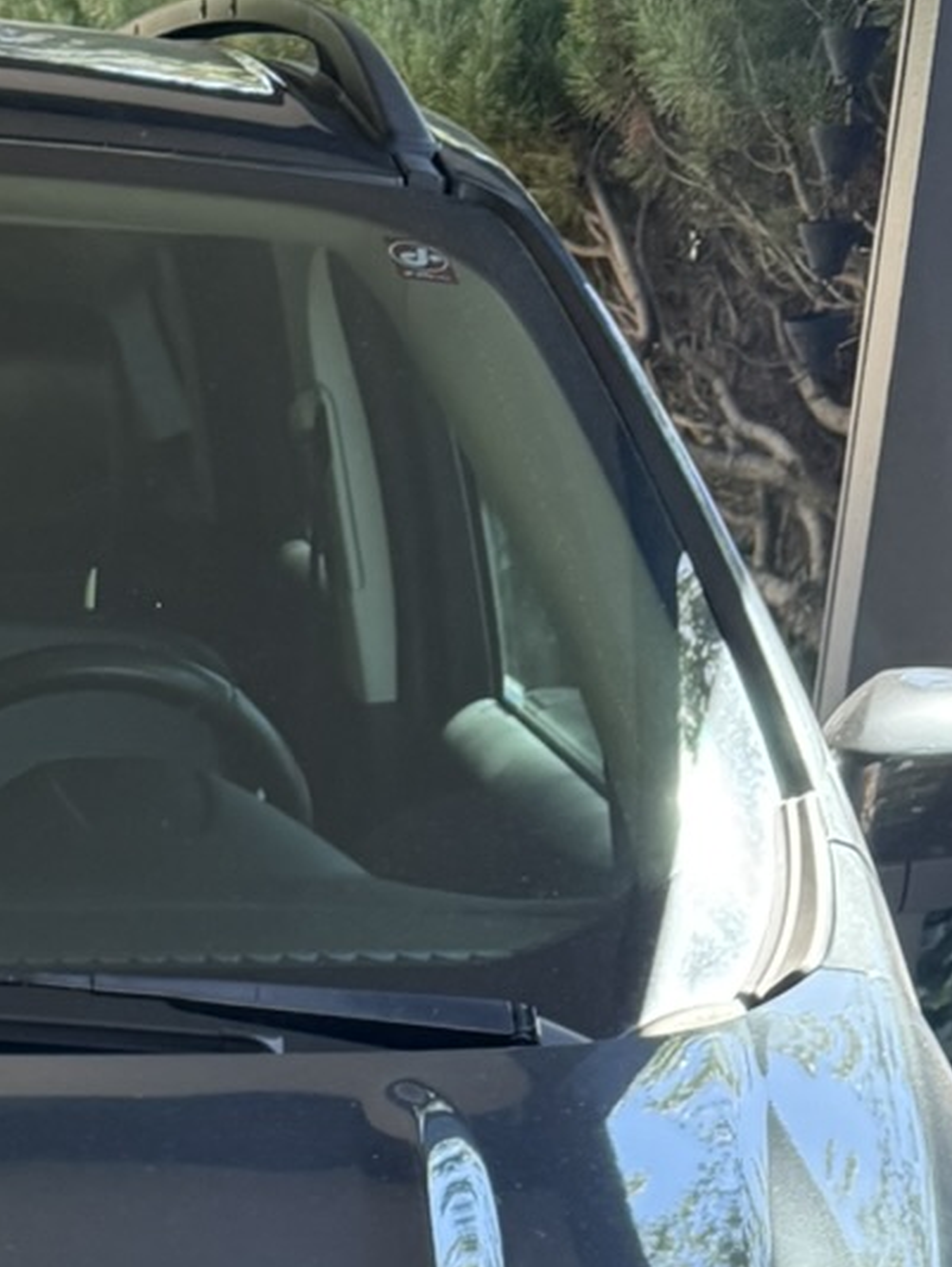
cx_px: -275
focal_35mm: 92
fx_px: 3371
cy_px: 2221
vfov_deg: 17.6
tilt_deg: -30.0
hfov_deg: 15.3
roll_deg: -0.7
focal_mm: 6.76
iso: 160
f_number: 1.78
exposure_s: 1/243
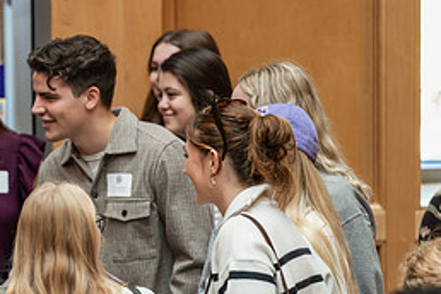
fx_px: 4679
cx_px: -5
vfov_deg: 3.6
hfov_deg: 5.4
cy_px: 305
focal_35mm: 382
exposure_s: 1/320
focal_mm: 170
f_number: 3.2
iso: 1600
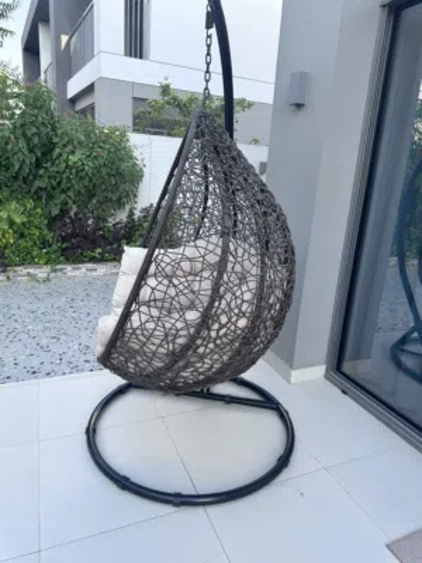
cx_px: 211
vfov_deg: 71.6
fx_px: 390
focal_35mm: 24
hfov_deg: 56.8
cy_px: 282
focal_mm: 6.86
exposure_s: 1/816
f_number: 1.78
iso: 80
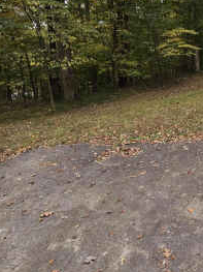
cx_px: 223
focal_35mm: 33
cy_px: 58
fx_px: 258
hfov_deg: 36.4
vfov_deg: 52.2
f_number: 2.2
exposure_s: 1/120
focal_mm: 1.7
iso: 32
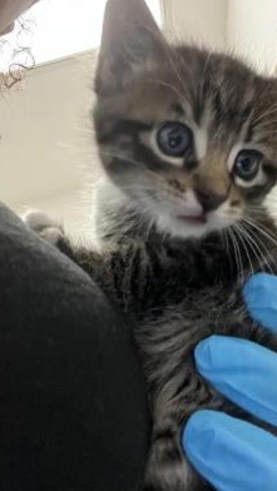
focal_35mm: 35
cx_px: 161
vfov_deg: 56.6
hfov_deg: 33.7
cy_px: 243
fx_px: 456
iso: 400
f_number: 2.2
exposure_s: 1/30
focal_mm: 2.71
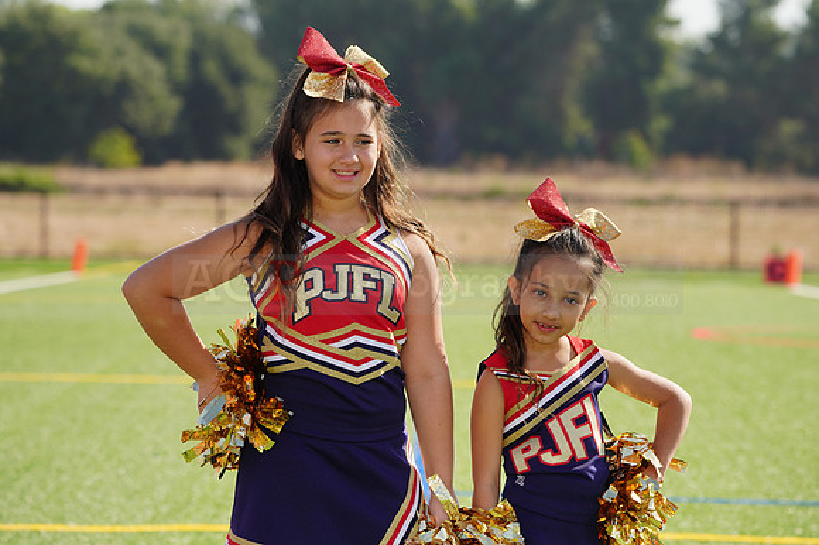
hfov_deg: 10.3
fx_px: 4547
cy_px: 272
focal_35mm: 200
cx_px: 410
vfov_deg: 6.9
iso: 100
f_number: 8
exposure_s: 1/250
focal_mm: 200
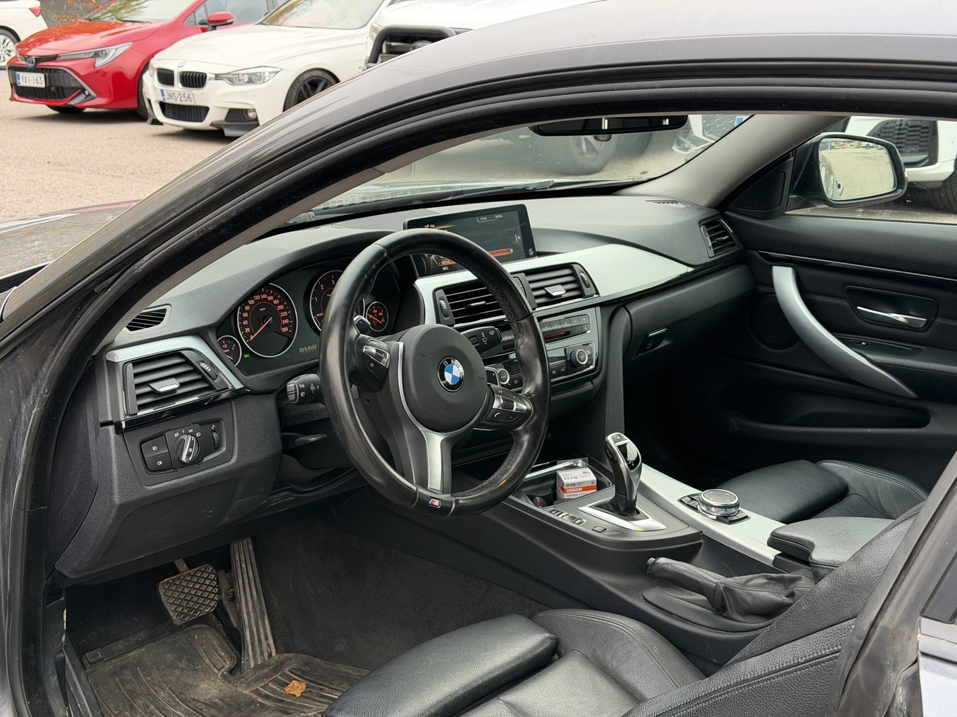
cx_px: 478
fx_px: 1327
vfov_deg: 30.3
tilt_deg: -13.8
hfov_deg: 39.7
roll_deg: +0.7
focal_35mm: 48
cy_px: 358
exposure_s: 1/101
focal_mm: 6.76
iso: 200
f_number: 1.78
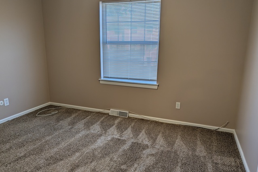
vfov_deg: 49.6
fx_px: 186
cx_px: 128
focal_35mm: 26
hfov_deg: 69.4
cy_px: 91
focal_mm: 6.9
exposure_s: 1/120
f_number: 1.68
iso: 20
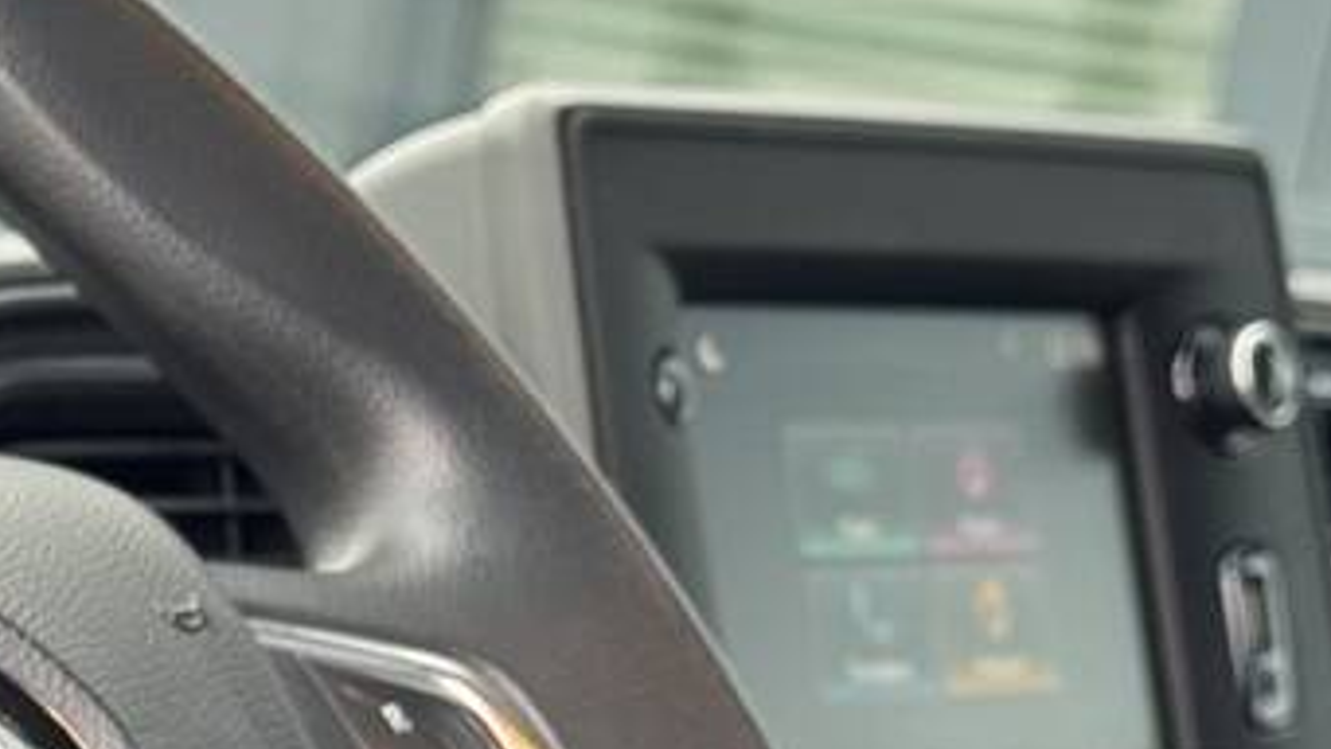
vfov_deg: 6.5
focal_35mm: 184
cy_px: 964
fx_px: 6495
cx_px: -386
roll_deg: -8.1
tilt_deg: -12.4
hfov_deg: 11.4
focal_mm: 6.76
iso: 80
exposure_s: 1/121
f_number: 1.78
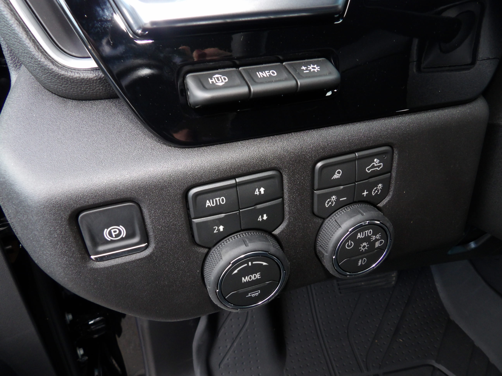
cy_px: 188
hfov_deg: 71.6
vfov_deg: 56.8
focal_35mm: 24
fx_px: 348
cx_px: 251
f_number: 3.2
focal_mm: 4.3
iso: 200
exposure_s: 1/32
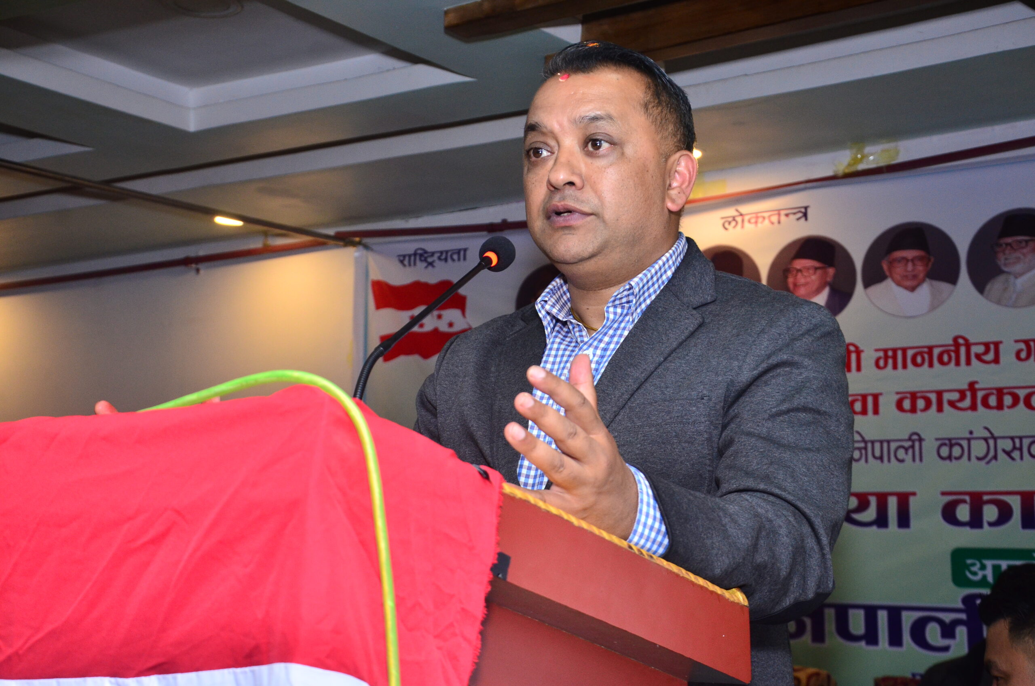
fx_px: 1808
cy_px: 343
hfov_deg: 32.0
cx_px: 518
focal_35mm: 63
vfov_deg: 21.5
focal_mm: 42
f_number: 6.3
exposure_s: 1/160
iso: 640
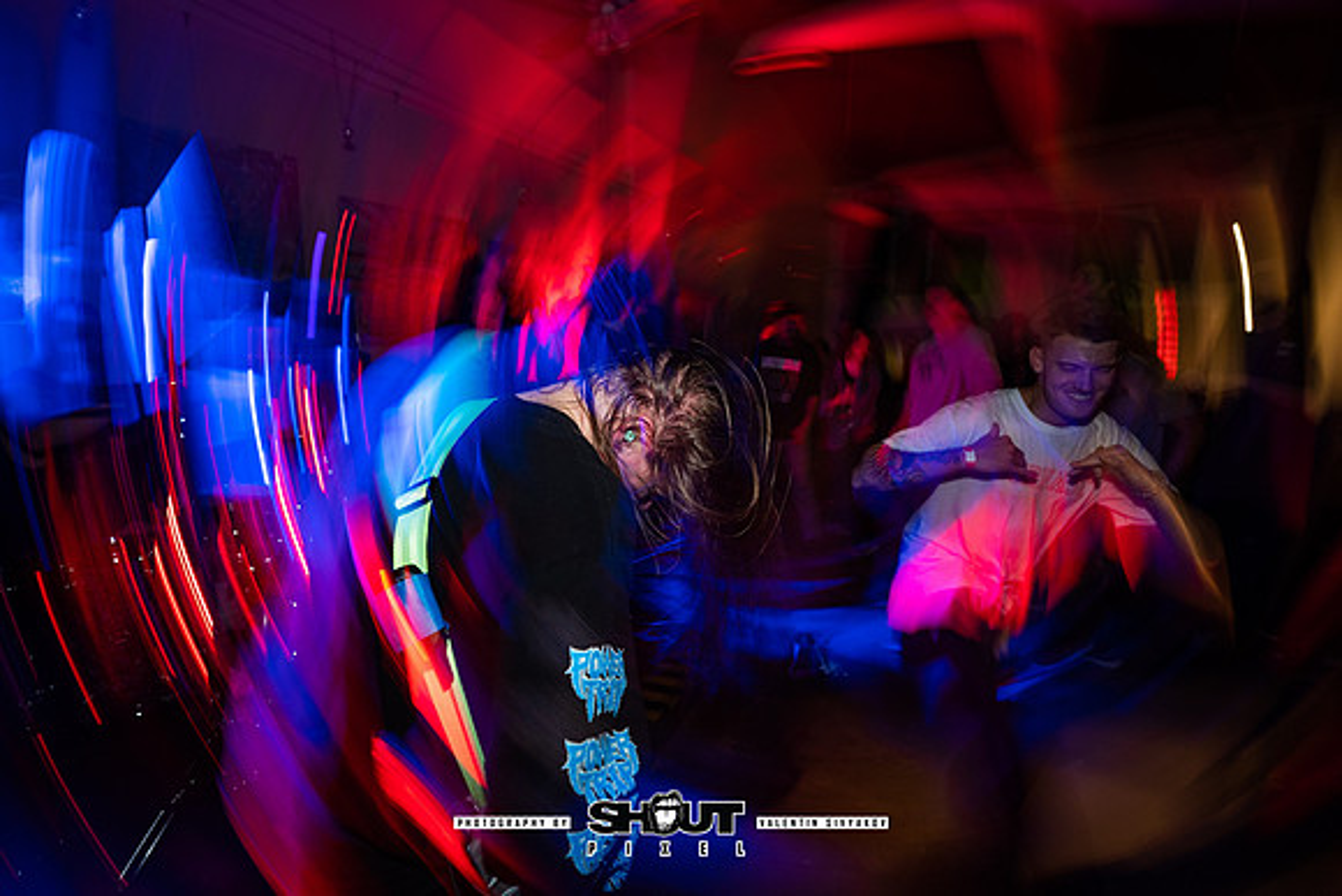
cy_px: 448
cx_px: 671
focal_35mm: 14
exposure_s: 1/13
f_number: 2.8
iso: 800
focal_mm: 14
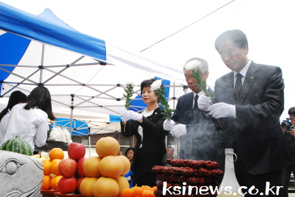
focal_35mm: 39
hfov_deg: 49.5
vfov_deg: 34.3
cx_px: 137
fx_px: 320
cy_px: 100
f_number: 10
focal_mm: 24
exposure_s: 1/800
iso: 1600
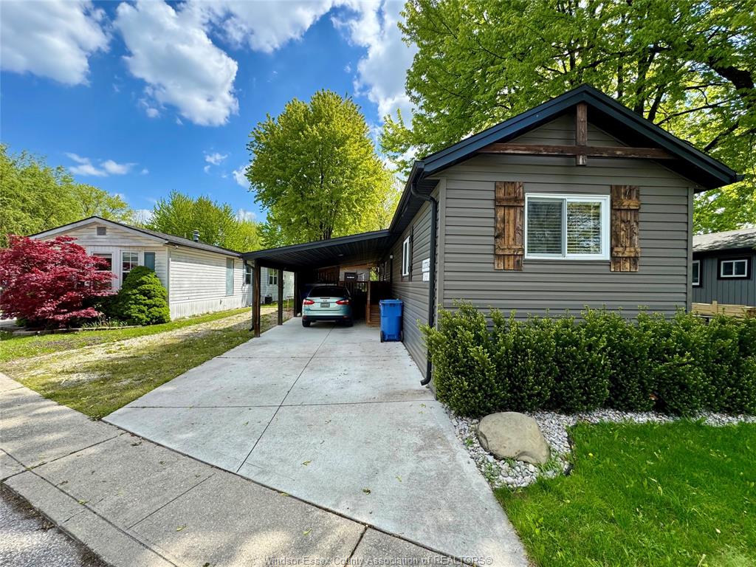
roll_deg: -0.2
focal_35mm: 14
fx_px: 306
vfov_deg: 85.7
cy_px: 284
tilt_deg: +0.3
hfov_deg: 102.1
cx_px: 378
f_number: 2.2
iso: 40
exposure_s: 1/641
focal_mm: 2.22
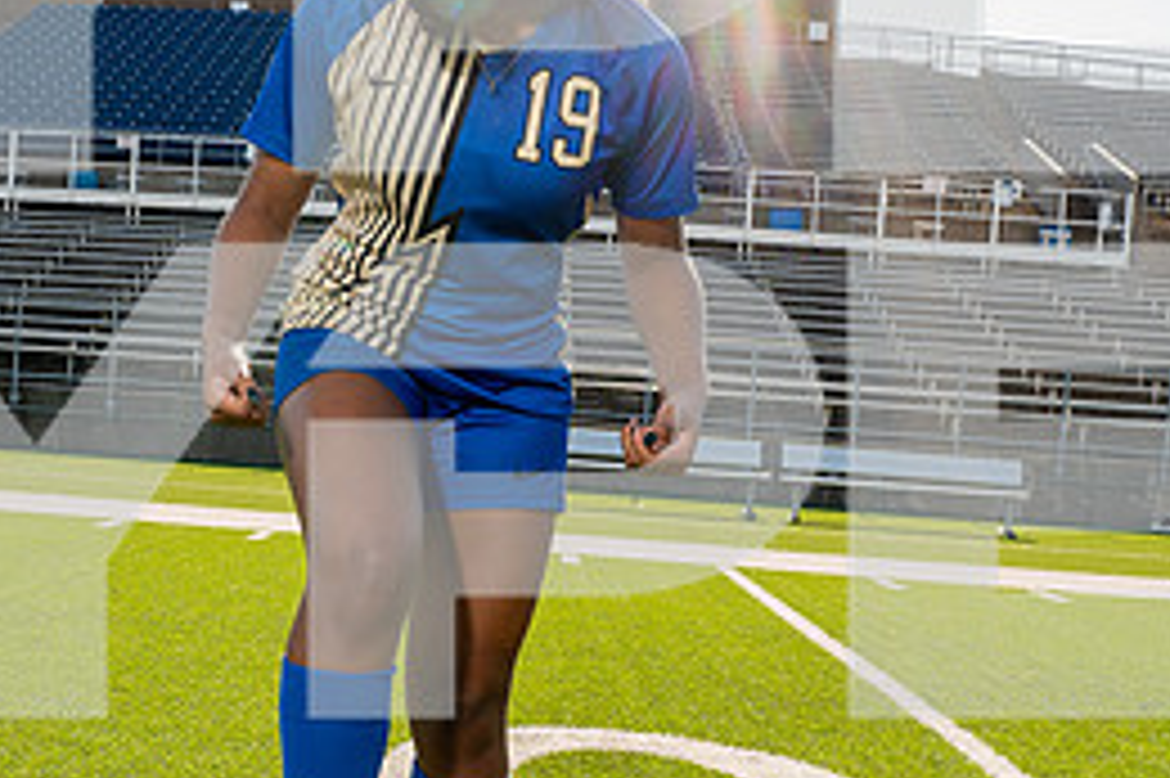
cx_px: 220
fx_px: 1884
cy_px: 483
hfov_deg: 33.4
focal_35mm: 58
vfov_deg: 23.3
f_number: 10
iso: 320
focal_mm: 26
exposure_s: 1/250
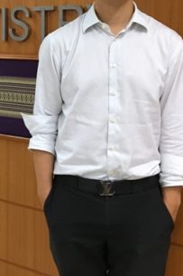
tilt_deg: -2.7
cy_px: 71
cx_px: -32
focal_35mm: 72
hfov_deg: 18.0
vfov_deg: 27.7
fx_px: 550
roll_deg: +1.0
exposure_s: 1/33
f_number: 2.2
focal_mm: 4.15
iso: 200
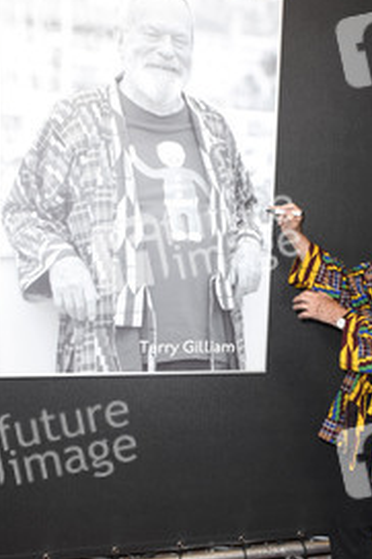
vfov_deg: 37.3
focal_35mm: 53
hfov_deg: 25.3
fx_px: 822
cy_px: 347
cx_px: 255
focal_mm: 24
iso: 1250
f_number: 6.3
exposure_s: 1/160
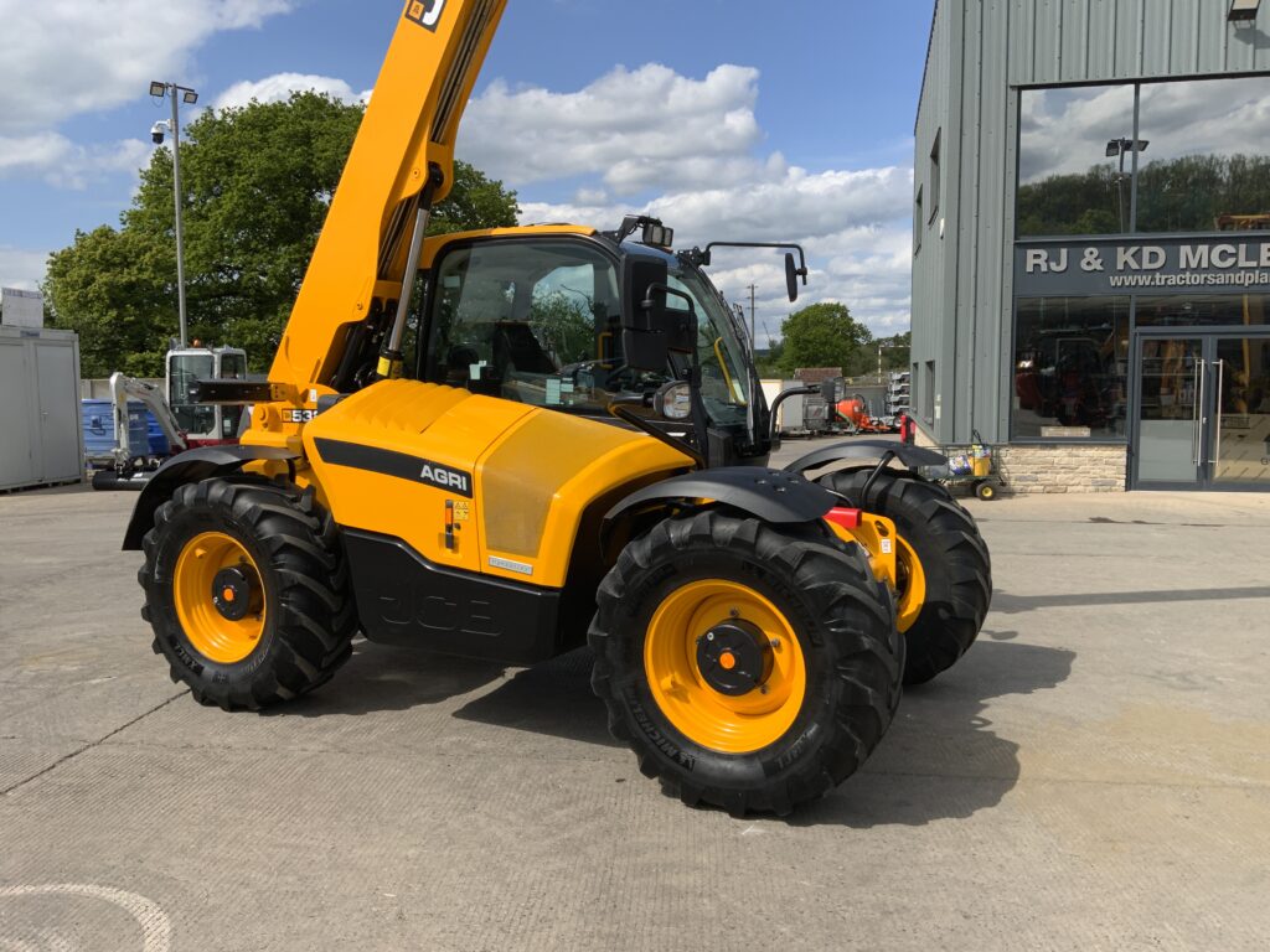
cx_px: 635
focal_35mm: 29
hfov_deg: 61.7
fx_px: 1064
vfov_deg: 48.2
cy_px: 476
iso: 16
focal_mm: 3
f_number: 1.8
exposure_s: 1/2227
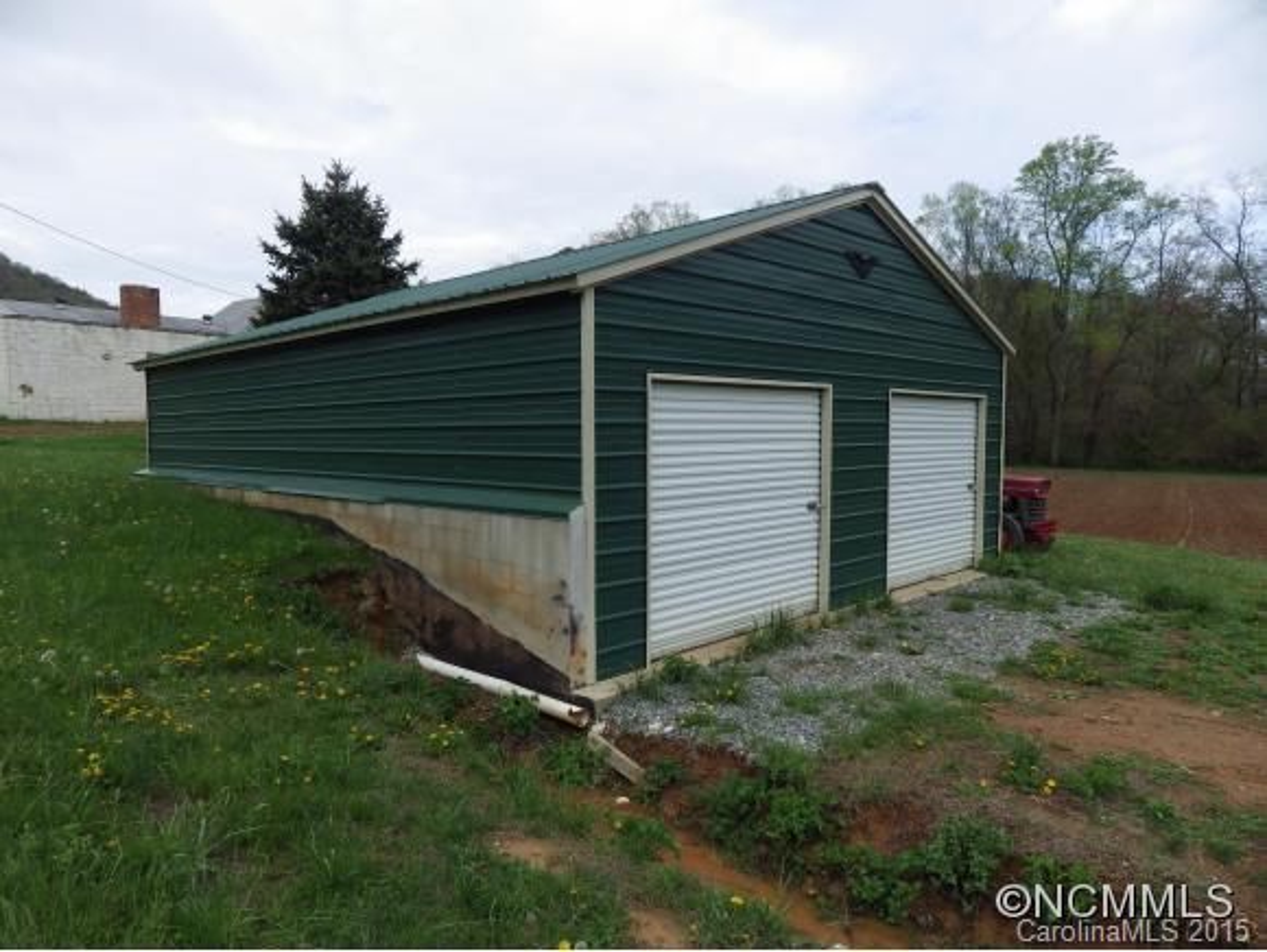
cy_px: 476
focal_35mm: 22
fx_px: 806
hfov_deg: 76.3
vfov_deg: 61.2
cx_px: 634
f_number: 3.1
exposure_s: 1/1000
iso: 100
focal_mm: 4
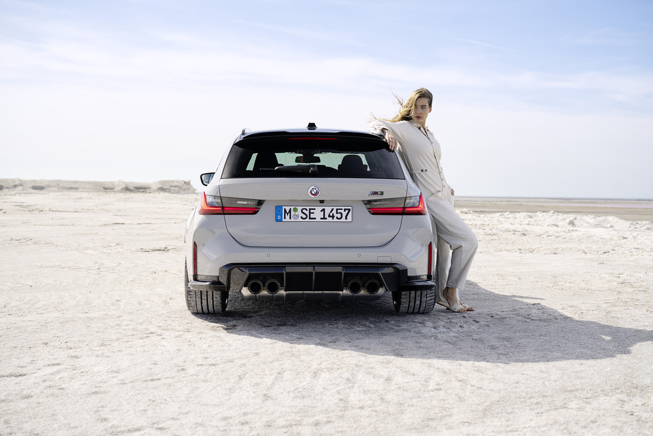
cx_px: 326
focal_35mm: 50
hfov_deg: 39.6
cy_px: 218
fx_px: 907
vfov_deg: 27.0
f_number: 3.2
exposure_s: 1/500
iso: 100
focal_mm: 50
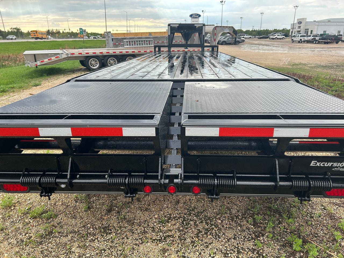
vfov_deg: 53.1
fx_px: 258
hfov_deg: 67.3
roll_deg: +0.6
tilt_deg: -18.0
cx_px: 172
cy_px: 129
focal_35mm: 26
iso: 50
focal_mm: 5.7
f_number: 1.5
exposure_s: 1/797
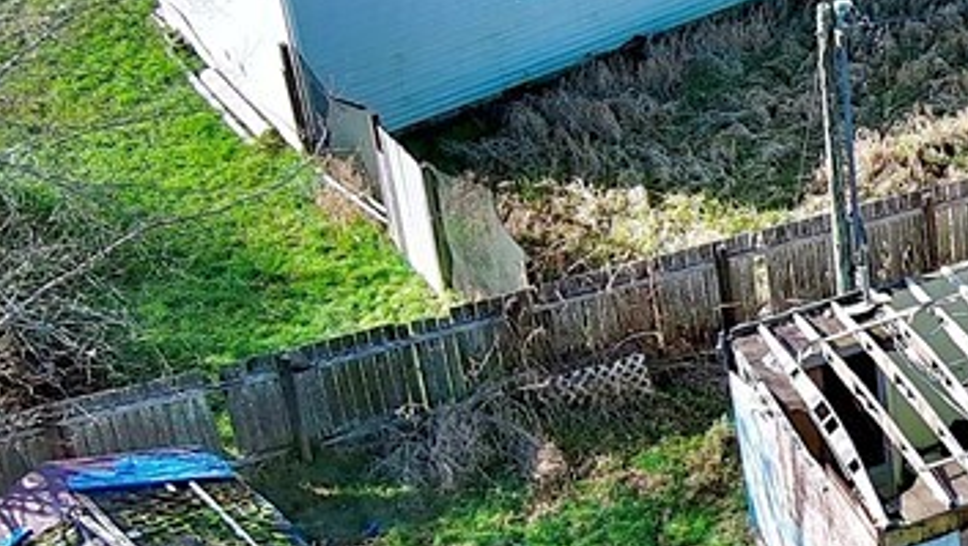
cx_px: 1400
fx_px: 3749
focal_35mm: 146
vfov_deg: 8.3
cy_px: 479
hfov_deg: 13.9
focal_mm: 10.57
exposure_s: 1/450
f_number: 2.8
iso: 100
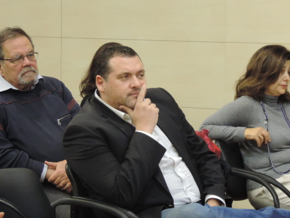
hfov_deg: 12.7
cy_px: 135
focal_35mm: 155
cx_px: 207
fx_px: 1298
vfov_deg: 9.6
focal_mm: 18.7
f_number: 4.2
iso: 800
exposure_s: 1/20
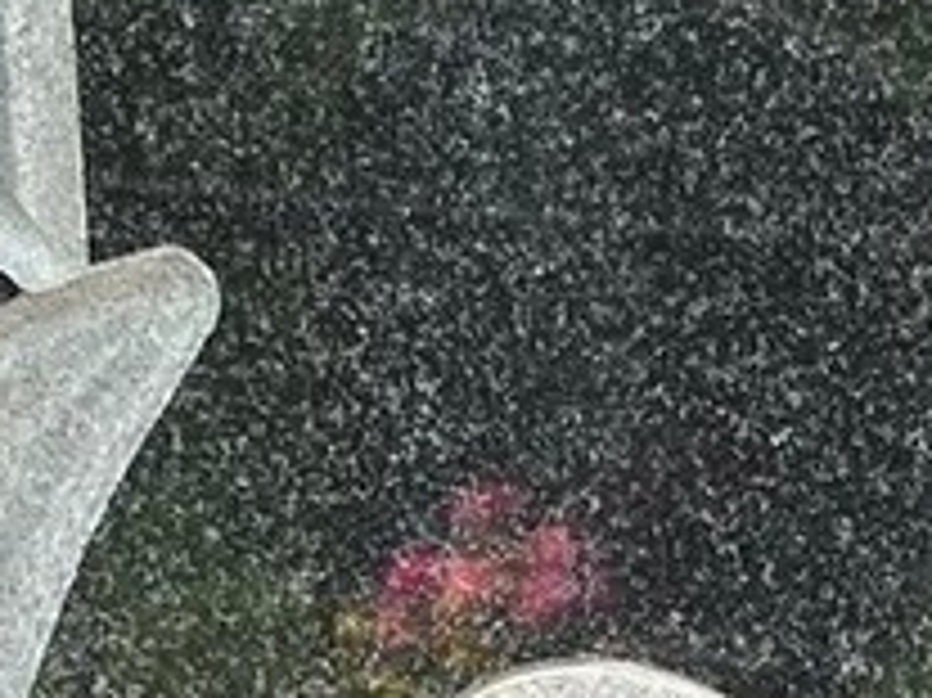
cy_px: 779
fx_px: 4870
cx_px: 851
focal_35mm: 181
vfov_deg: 8.1
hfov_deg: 10.9
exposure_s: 1/284
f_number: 1.8
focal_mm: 4.25
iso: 32
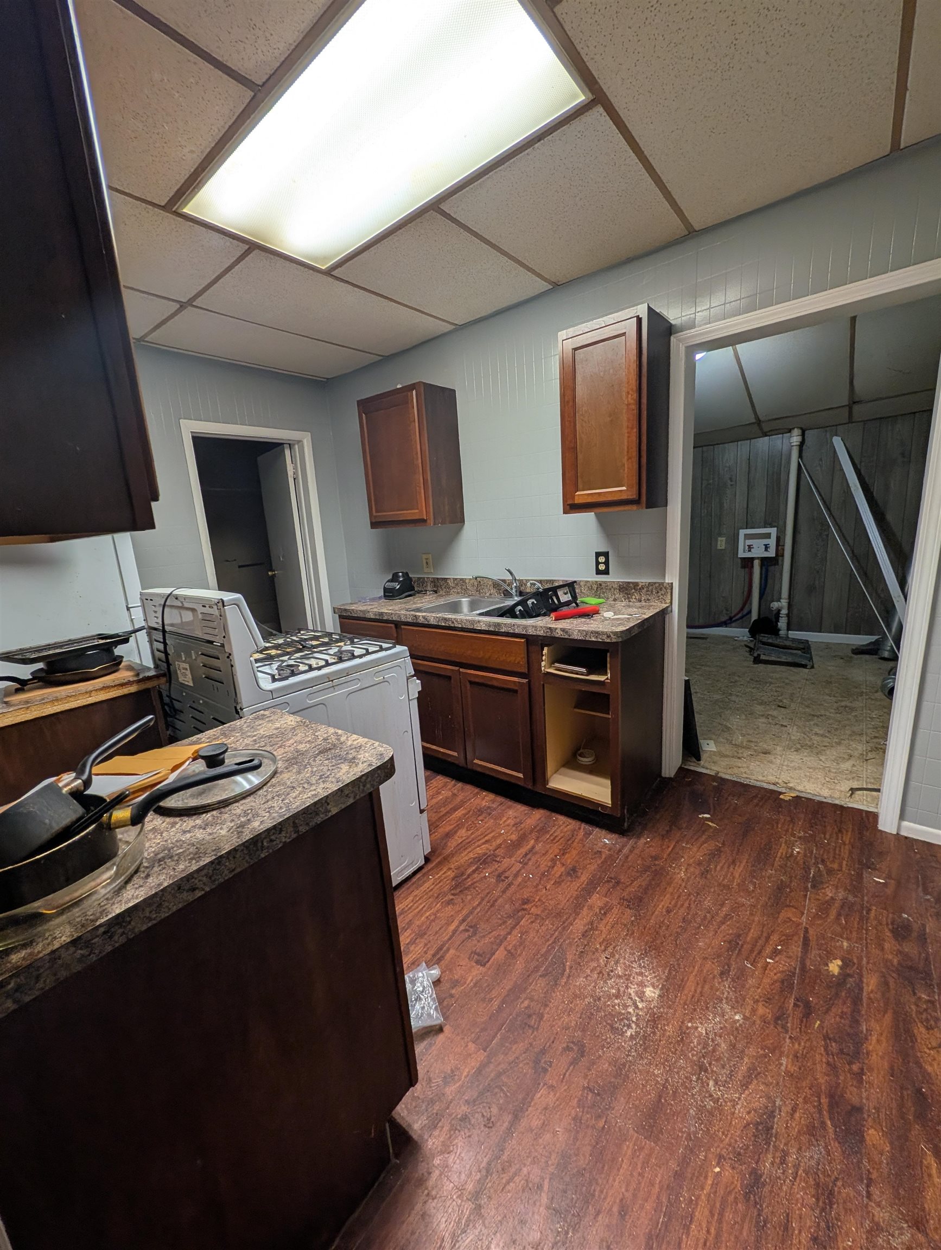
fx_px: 434
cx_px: 470
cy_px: 625
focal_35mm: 12
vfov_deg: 110.5
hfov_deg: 94.6
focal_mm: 2.02
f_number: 1.7
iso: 36
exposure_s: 1/73.9
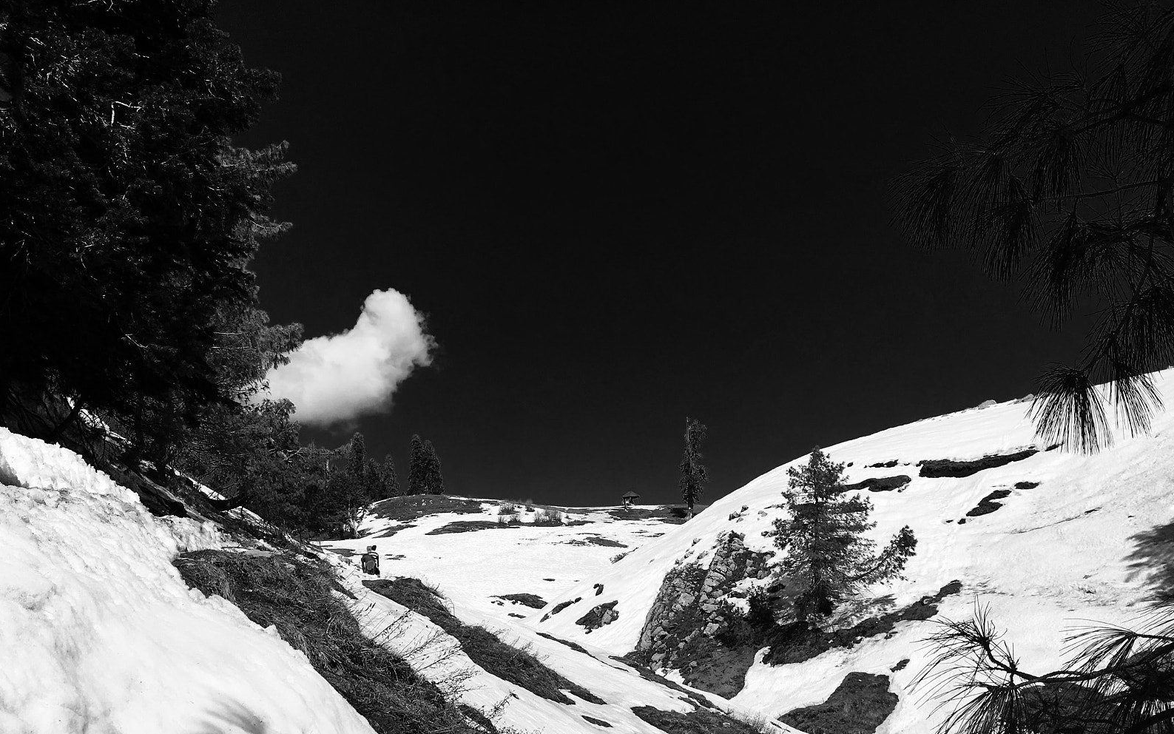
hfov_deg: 61.2
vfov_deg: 40.4
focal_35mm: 31
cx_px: 585
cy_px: 442
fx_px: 992
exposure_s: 1/3846
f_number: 2.2
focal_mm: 4.15
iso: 25
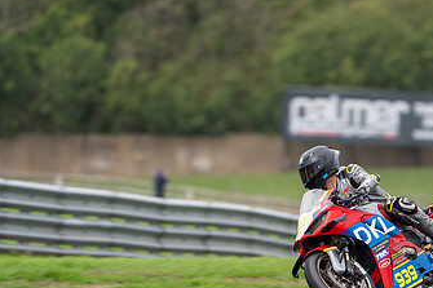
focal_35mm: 693
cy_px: 113
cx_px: 372
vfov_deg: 2.0
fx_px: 8331
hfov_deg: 3.0
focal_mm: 400
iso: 125
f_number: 4.5
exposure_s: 1/400
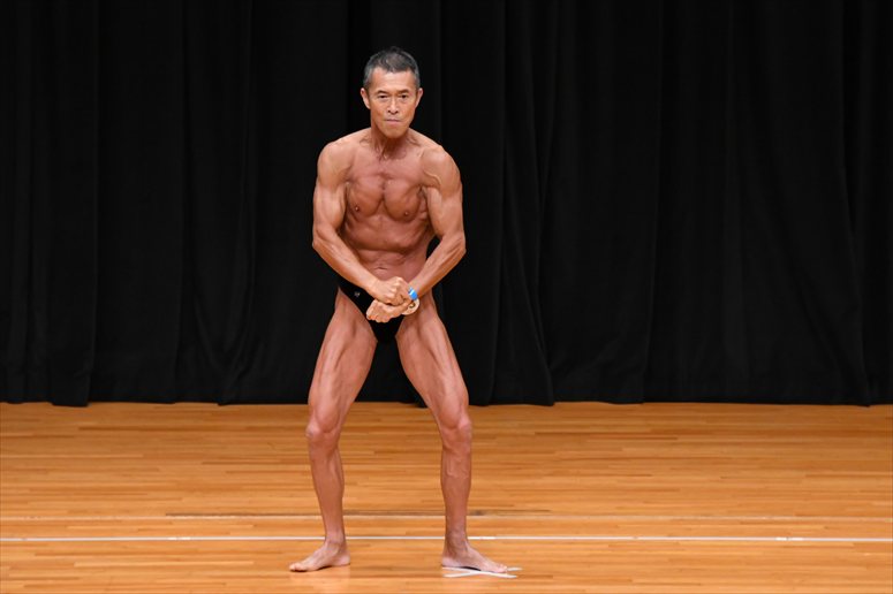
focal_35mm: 285
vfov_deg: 4.8
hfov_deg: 7.2
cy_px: 297
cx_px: 446
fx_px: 7066
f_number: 5.6
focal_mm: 190
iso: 3200
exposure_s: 1/400
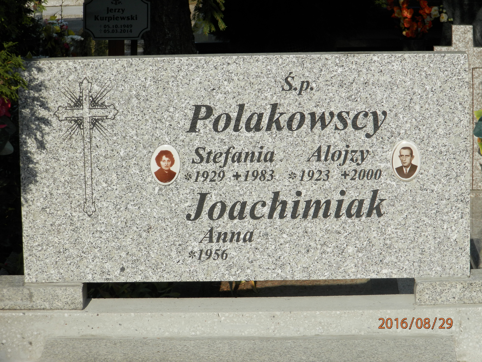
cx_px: 241
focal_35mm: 153
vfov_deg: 9.7
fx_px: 2130
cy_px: 181
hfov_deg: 12.9
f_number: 4.9
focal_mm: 27.4
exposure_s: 1/800
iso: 80
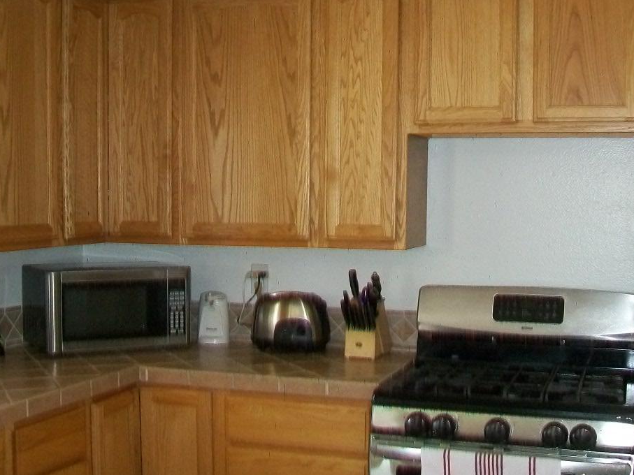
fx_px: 879
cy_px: 289
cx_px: 309
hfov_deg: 39.7
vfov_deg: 30.2
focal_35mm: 48
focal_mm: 6.1
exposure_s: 1/60
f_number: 2.7
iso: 160
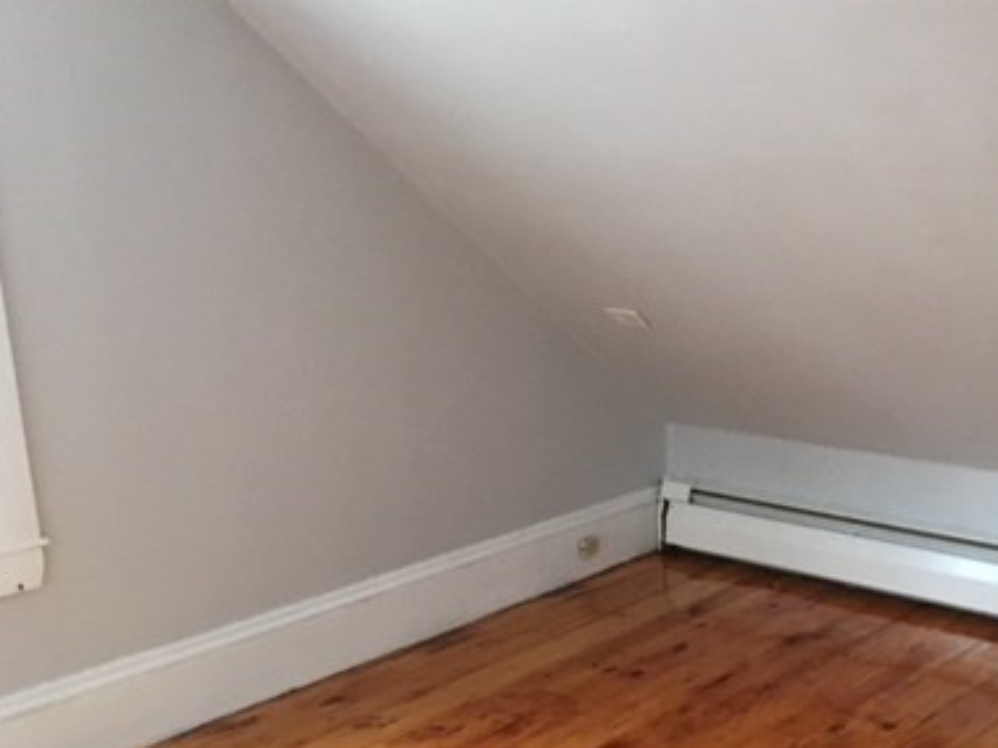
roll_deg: -0.5
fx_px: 1412
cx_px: 782
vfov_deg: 29.4
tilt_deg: -17.1
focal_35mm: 49
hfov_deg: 37.7
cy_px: 506
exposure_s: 1/30
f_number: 2.2
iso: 200
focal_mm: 4.15
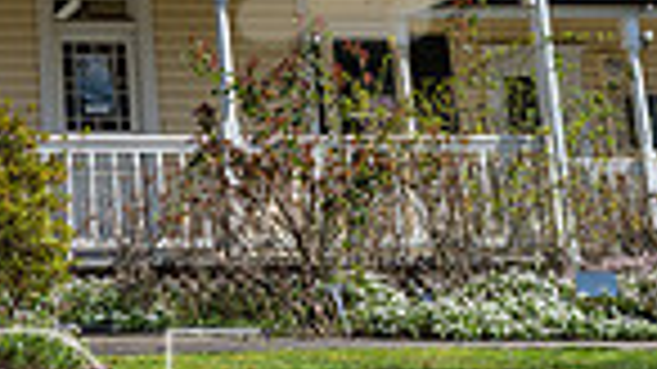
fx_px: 1741
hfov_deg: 19.8
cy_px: -214
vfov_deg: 11.5
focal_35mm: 100
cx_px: -166
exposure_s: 1/320
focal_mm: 24
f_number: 7.1
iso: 100
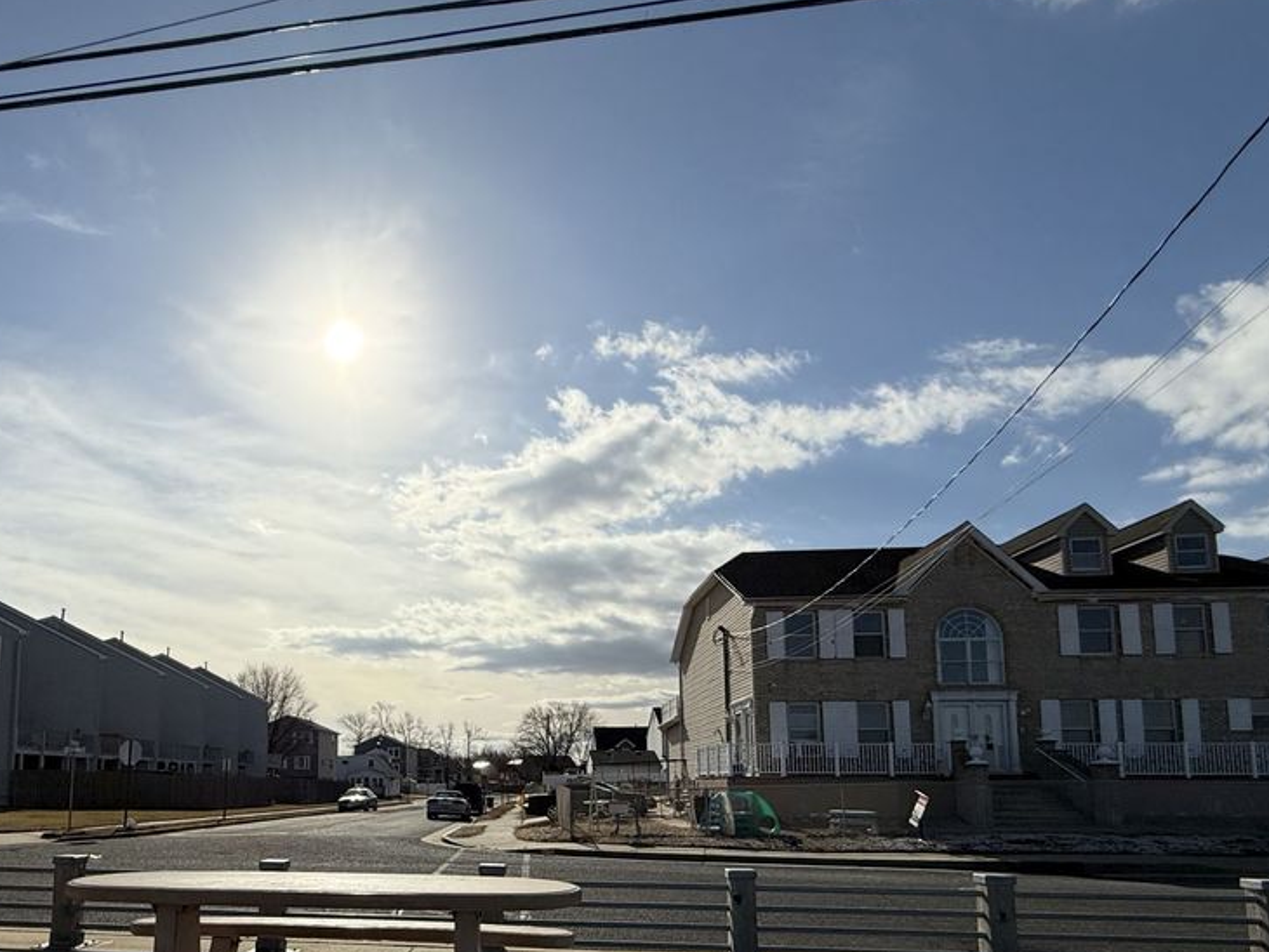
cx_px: 433
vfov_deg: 56.3
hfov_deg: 71.9
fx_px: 843
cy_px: 704
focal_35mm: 23
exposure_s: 1/10101
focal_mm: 2.22
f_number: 2.2
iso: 40
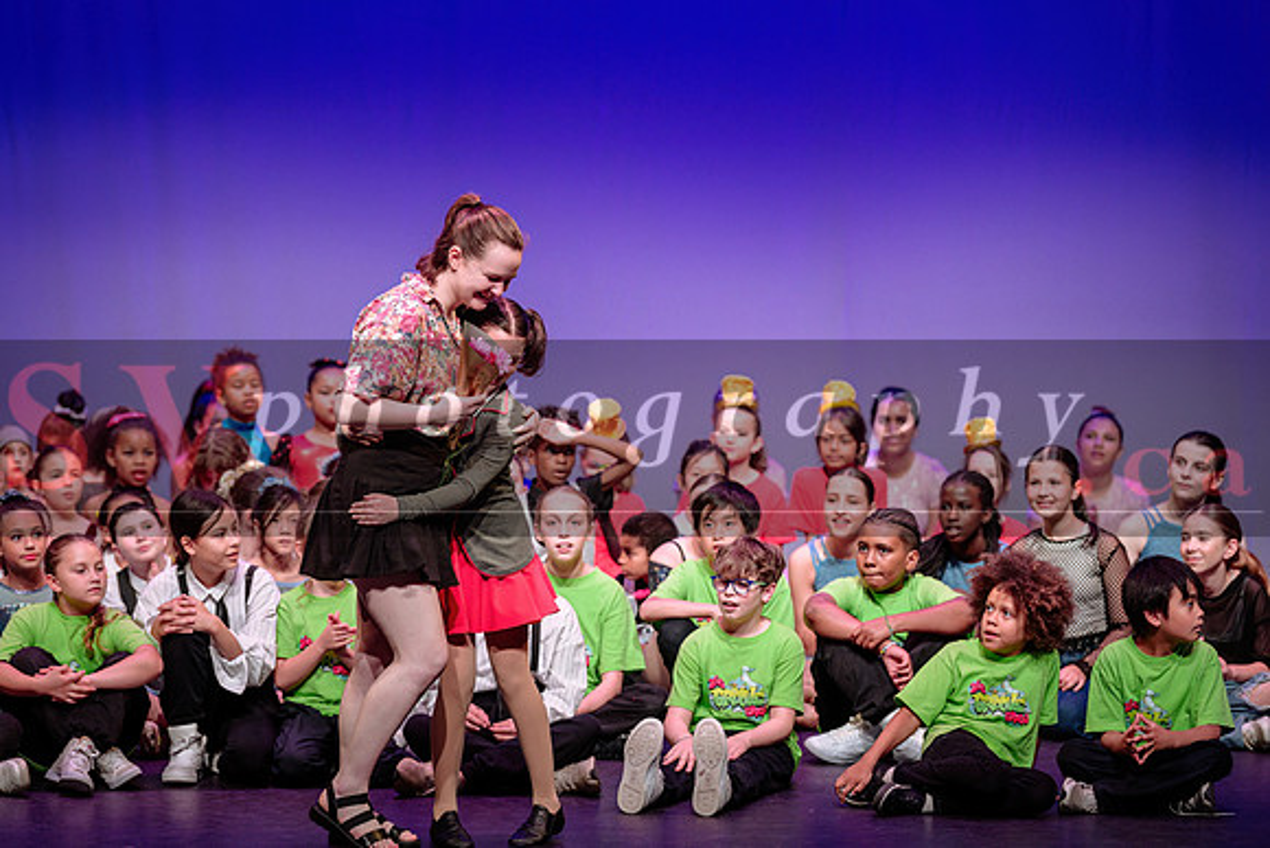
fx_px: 6175
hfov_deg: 11.7
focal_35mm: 175
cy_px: 424
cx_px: 635
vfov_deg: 7.9
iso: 1000
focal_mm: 175
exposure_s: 1/250
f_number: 4
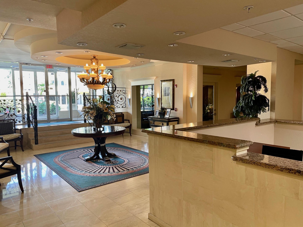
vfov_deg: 53.1
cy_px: 114
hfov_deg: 67.3
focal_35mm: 26
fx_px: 228
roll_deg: +0.8
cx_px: 152
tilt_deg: -3.8
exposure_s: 1/60
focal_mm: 4.2
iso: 80
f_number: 1.6
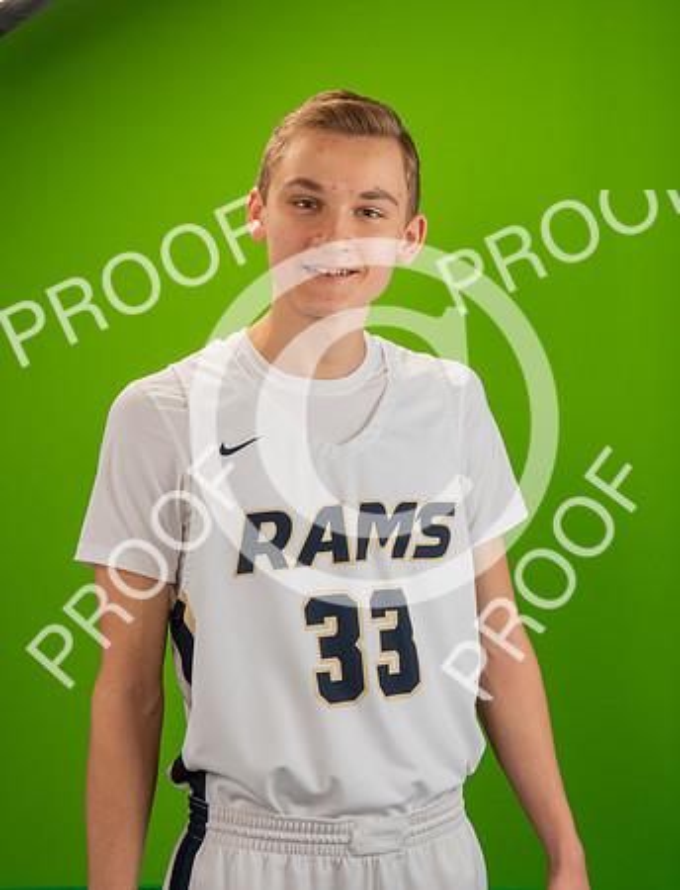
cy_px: 425
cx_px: 335
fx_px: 1636
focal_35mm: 63
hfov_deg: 23.5
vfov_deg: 30.4
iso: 800
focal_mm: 42
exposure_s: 1/60
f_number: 20
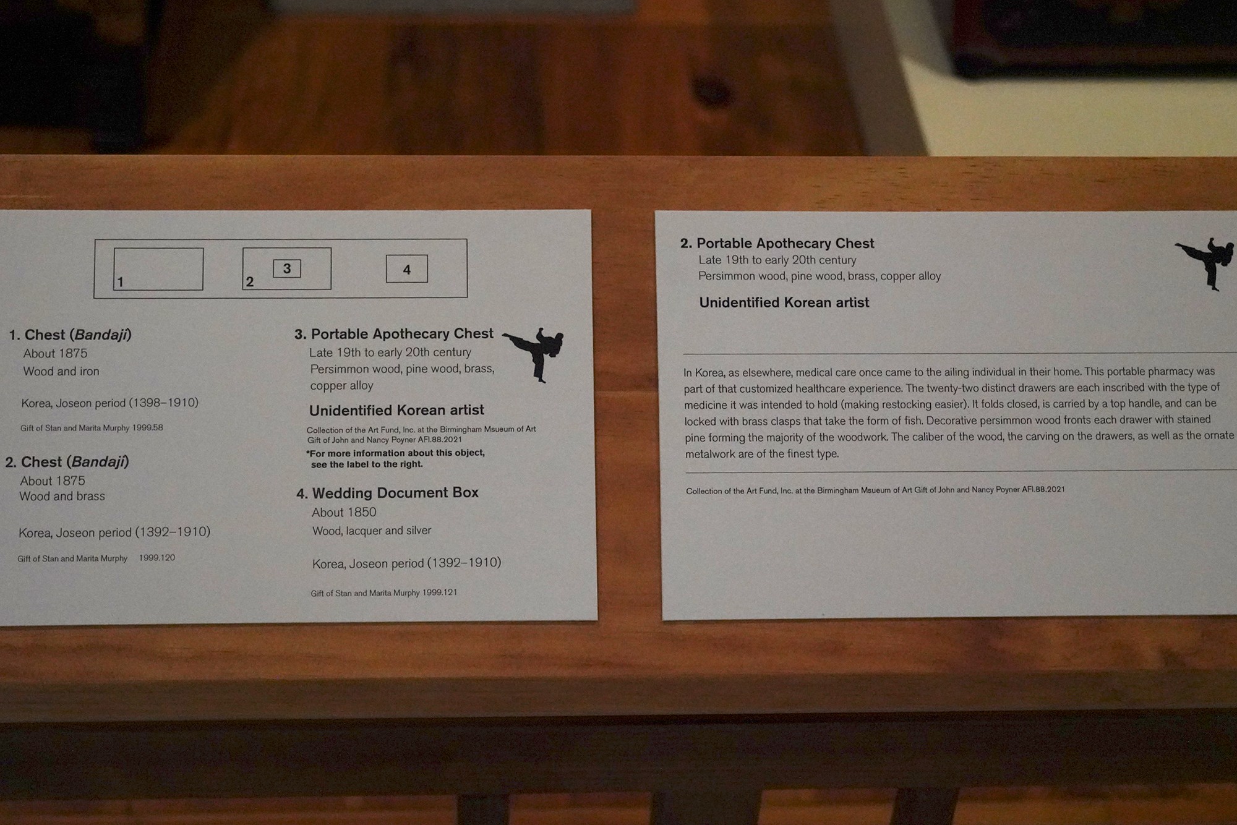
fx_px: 1821
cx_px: 618
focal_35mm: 53
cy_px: 412
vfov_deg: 25.5
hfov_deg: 37.5
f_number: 5.6
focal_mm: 53
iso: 8000
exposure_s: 1/100
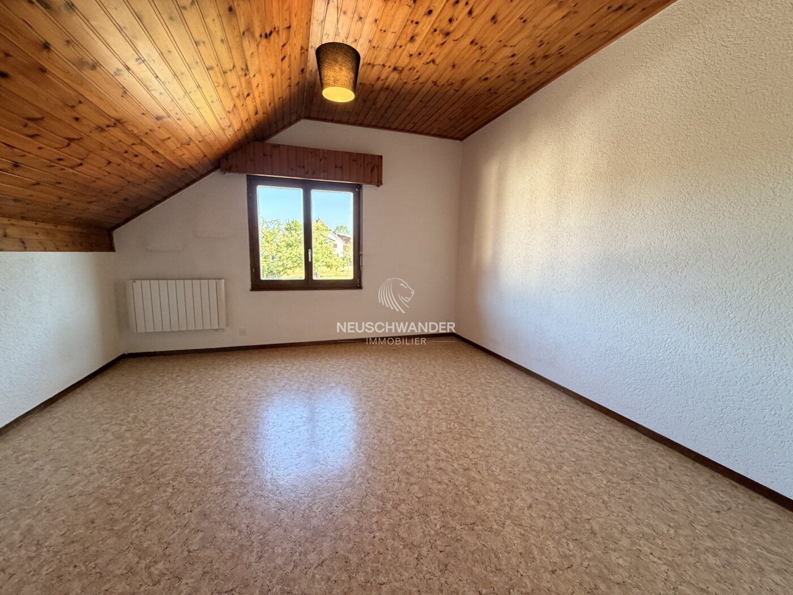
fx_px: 321
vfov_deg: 85.7
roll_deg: -0.1
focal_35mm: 14
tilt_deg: -8.4
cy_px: 298
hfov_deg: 102.1
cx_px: 396
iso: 200
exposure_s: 1/50
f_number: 2.2
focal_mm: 2.22
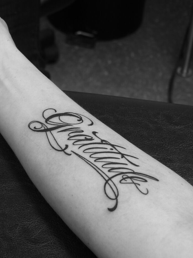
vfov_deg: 22.8
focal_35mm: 86
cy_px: 129
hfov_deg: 17.2
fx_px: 639
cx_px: 96
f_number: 3.2
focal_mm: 14.3
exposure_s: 1/30
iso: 80
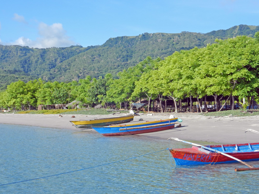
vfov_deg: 24.4
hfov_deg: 32.2
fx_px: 449
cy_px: 97
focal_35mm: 60
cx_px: 130
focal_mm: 10.9
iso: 160
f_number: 4.5
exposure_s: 1/800
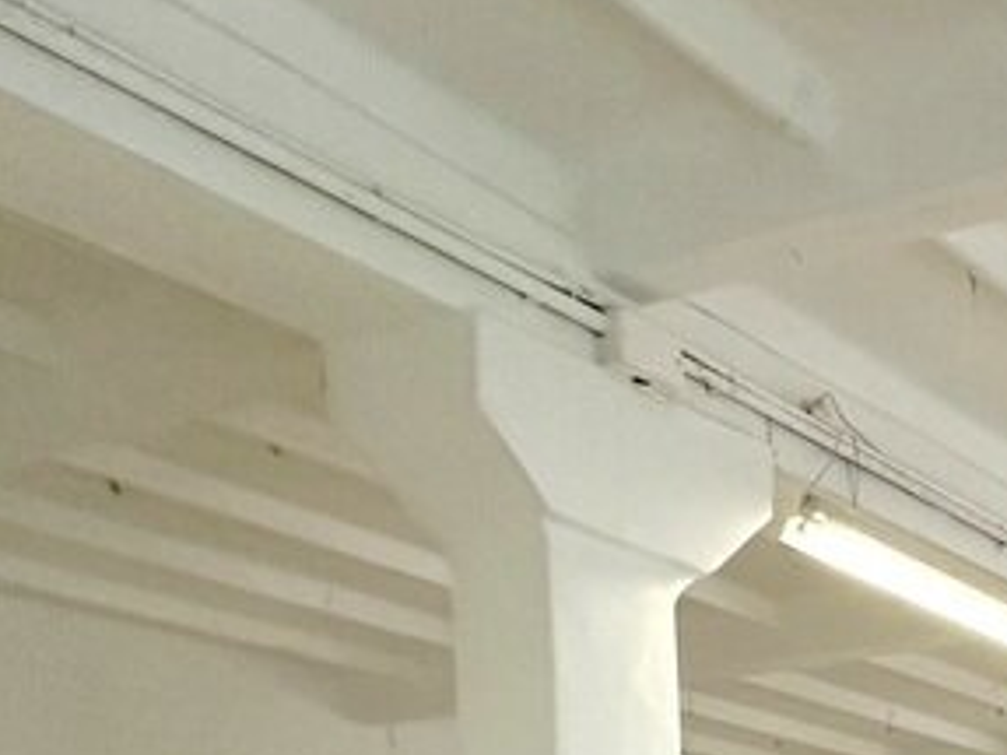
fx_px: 1454
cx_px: 1509
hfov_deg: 27.0
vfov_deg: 22.5
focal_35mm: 50
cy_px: 1197
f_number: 2.2
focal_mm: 2.22
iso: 250
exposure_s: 1/100
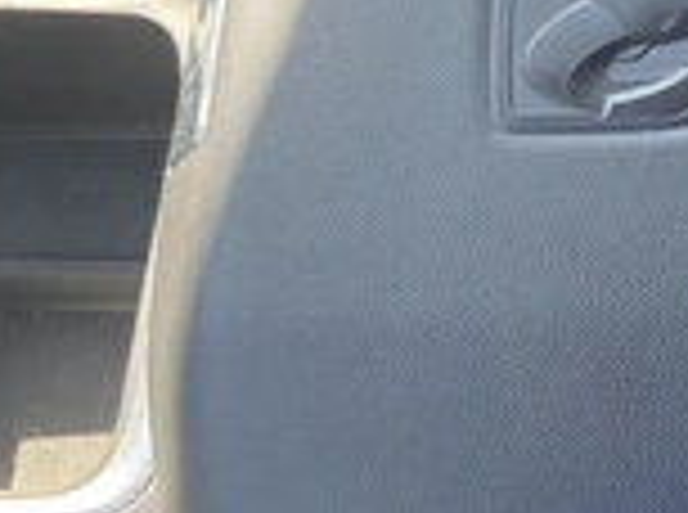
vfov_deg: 19.1
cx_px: 782
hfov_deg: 23.9
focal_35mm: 76
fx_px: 1507
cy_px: 86
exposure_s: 1/122
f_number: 1.8
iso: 64
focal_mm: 3
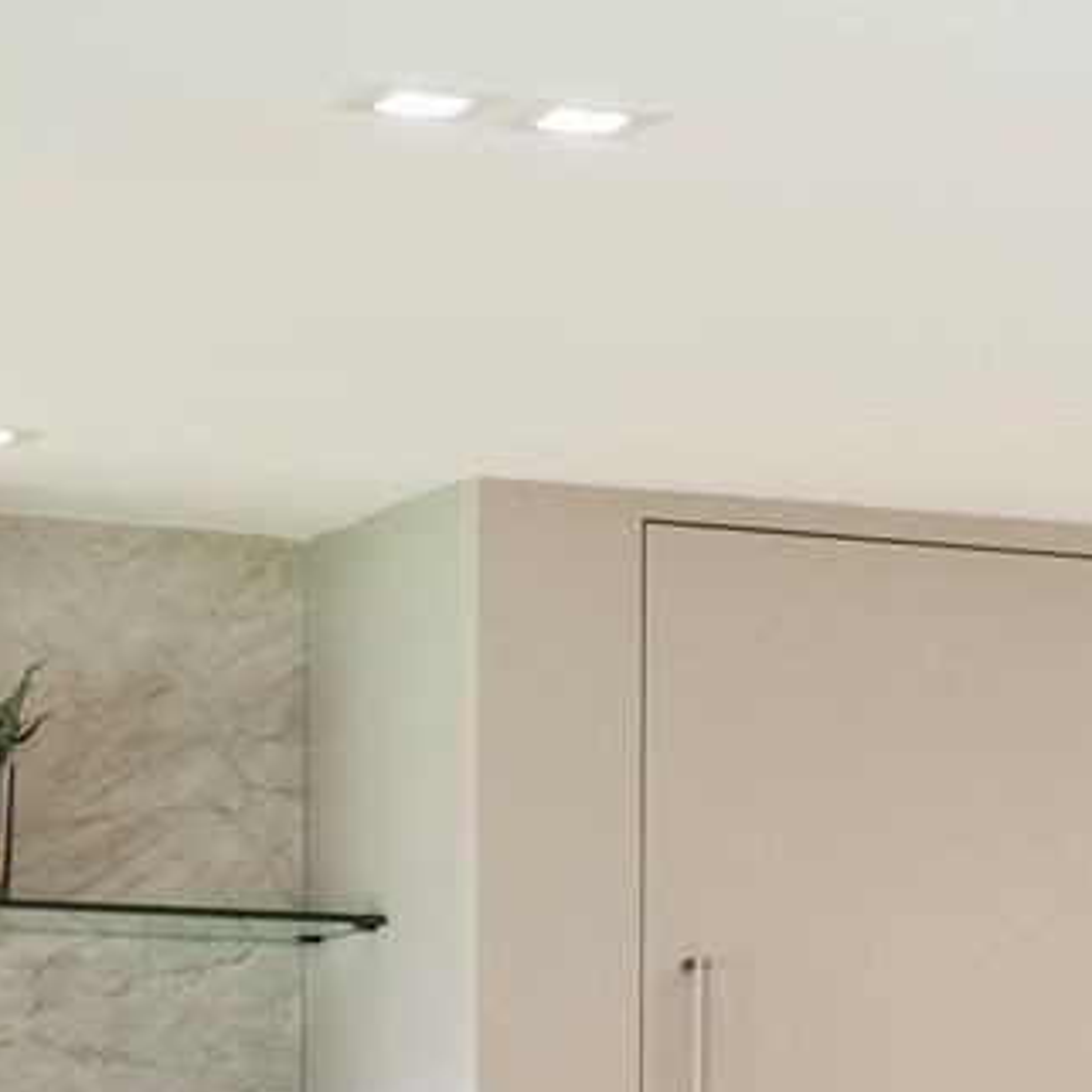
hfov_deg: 10.3
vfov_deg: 10.1
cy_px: 1641
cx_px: 1274
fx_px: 5981
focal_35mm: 168
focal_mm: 24.9
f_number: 9
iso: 250
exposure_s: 1/10
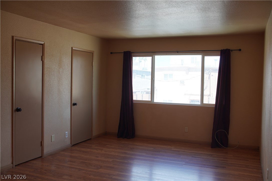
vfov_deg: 38.4
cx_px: 136
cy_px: 90
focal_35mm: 34
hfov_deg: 55.1
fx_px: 261
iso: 100
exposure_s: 1/60
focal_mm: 23
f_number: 4
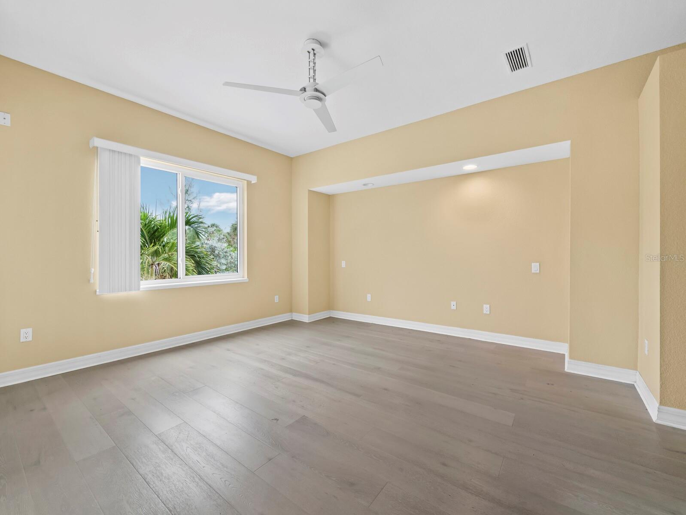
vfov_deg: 85.7
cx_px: 343
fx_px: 278
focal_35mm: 14
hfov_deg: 102.0
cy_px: 258
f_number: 11
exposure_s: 1/2.5
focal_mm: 7
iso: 400
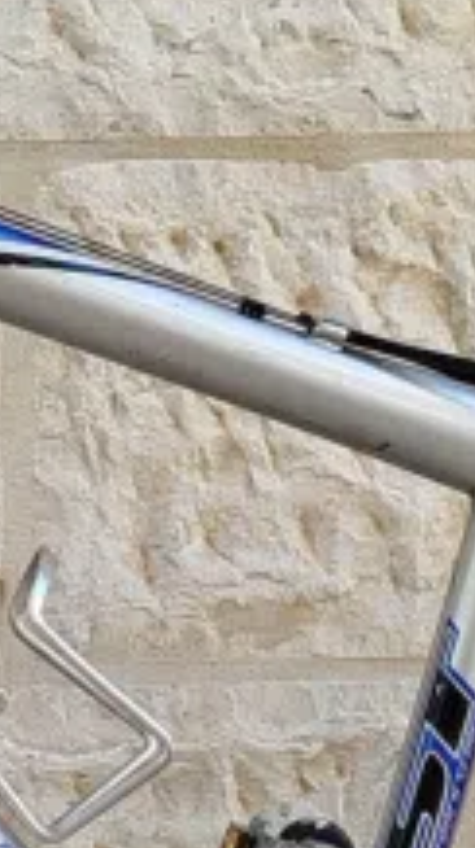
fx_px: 3686
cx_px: 31
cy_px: 823
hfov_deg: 7.3
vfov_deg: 13.0
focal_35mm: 164
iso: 64
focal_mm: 5.31
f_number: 1.7
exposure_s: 1/100
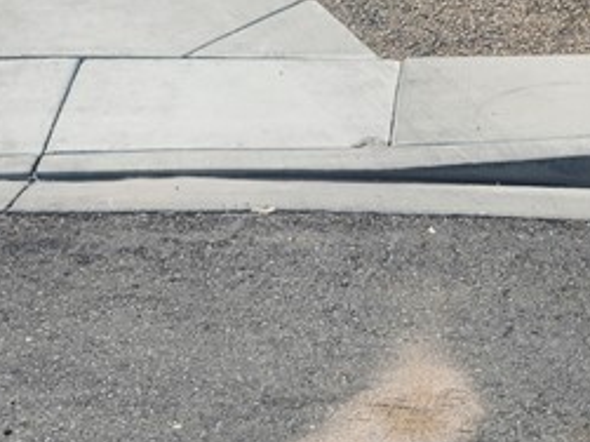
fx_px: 1601
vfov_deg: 14.4
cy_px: -273
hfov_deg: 20.9
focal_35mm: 94
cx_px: 284
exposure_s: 1/2077
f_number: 1.8
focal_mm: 5.54
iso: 25
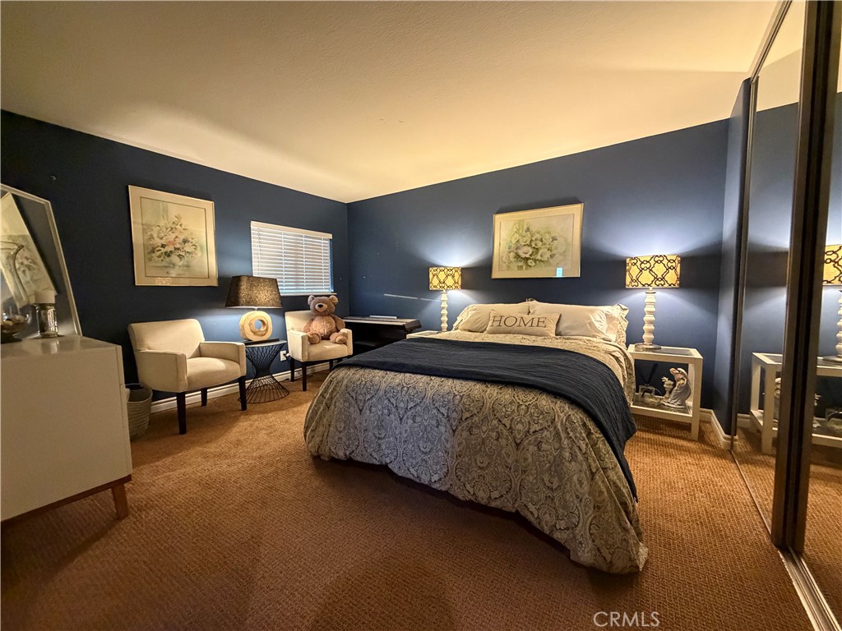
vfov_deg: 85.7
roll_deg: +0.3
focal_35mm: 14
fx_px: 341
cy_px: 316
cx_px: 421
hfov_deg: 102.1
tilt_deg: -3.4
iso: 800
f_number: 2.2
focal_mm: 2.22
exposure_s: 1/60
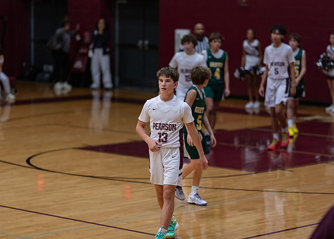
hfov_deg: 14.2
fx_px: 1342
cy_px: 120
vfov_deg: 10.2
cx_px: 167
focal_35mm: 141
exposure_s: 1/1000
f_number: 1.8
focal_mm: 135
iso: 1250
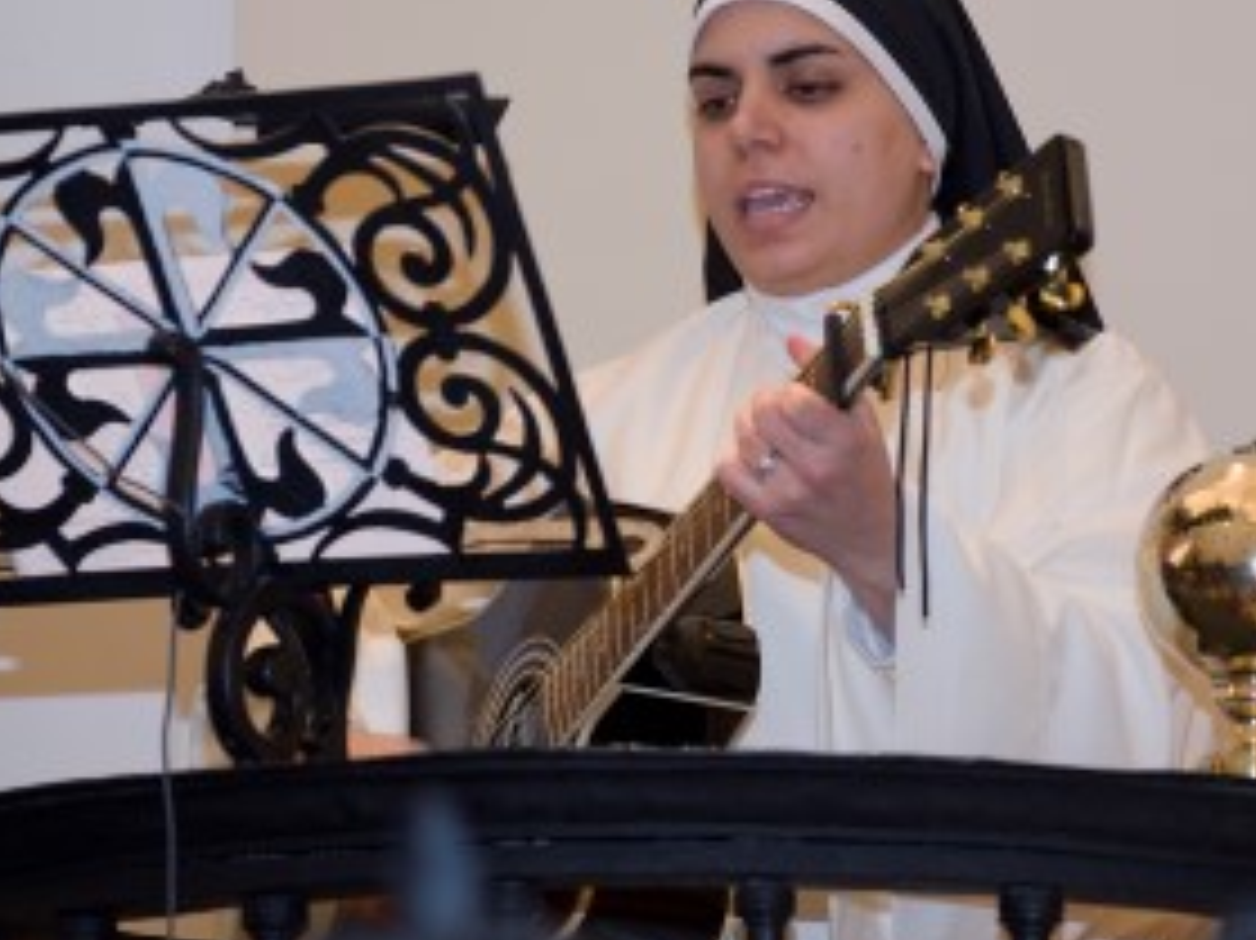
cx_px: 779
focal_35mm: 192
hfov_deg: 10.3
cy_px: 281
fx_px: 6963
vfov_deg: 7.7
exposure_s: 1/40
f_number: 4.8
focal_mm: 116
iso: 400
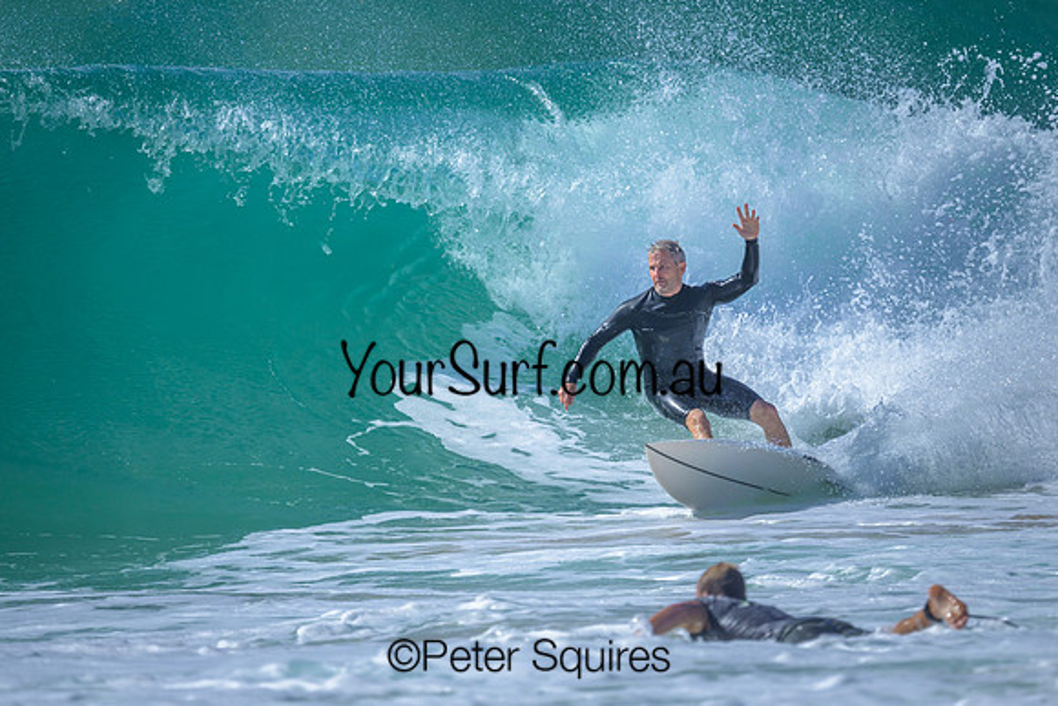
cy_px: 315
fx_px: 32305
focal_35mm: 1099
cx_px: 473
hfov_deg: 1.9
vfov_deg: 1.3
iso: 180
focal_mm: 800
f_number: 6.3
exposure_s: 1/2000
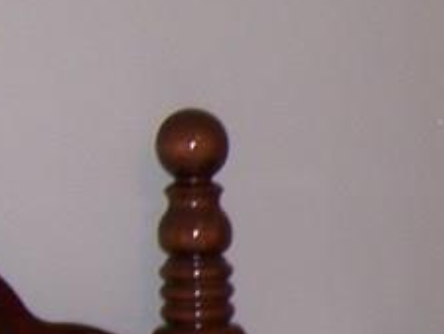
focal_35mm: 150
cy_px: 306
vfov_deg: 9.9
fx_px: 1925
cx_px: 699
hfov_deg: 12.4
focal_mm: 5.5
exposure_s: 1/60
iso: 80
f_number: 2.8
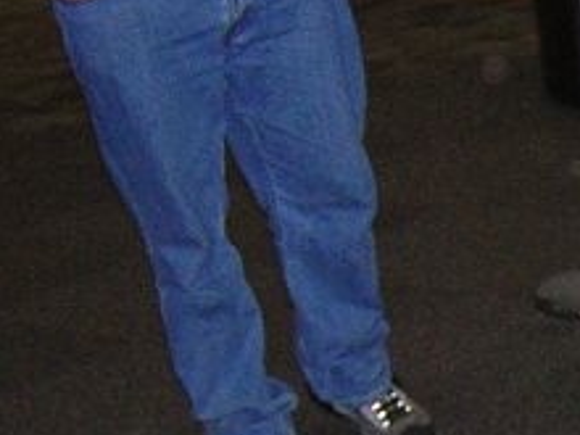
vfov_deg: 11.2
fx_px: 2195
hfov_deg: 14.7
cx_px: 625
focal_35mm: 131
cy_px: 446
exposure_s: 1/60.1
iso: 400
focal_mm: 4.7
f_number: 2.6
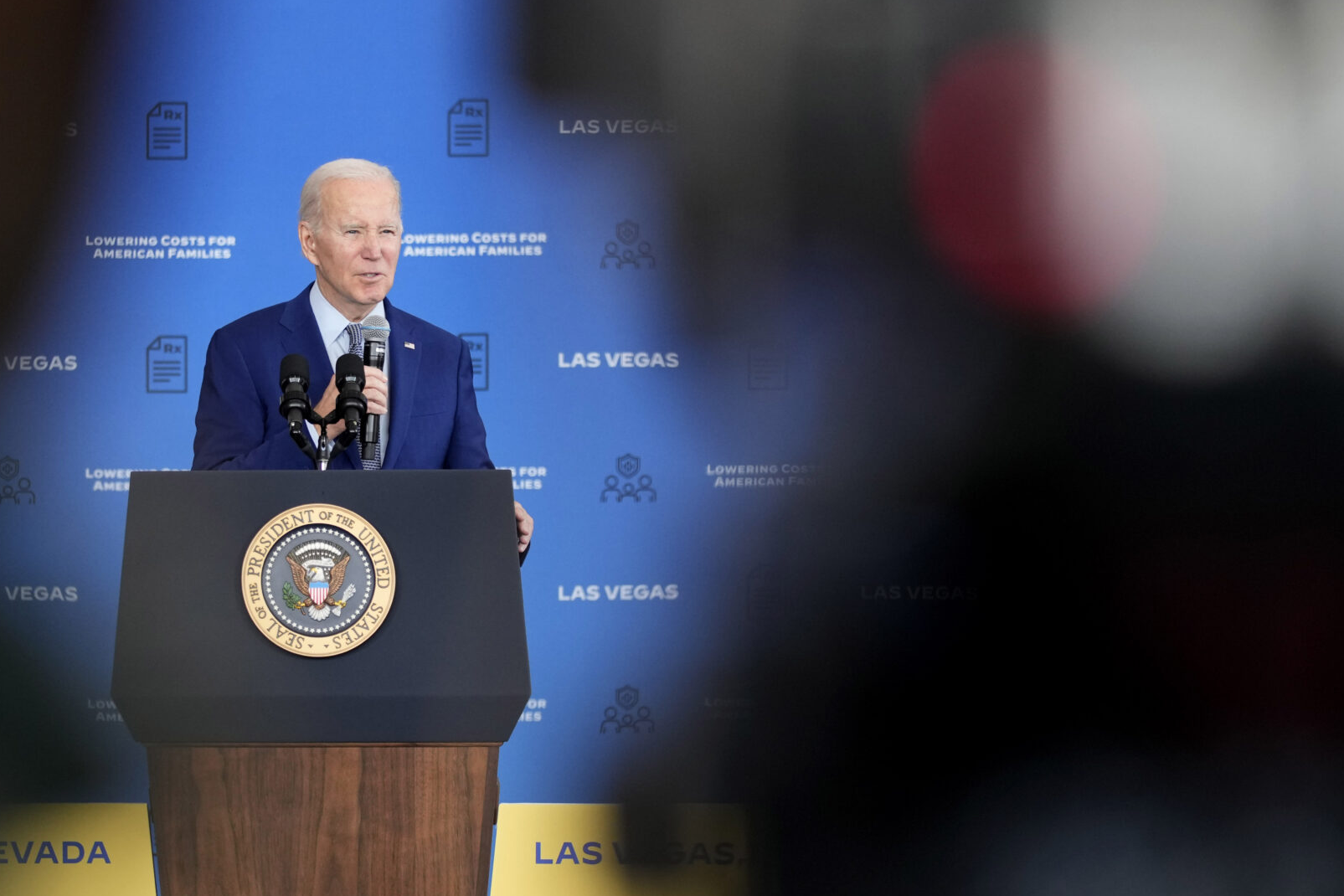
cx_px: 383
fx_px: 5301
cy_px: 510
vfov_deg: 9.7
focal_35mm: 142
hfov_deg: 14.4
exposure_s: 1/1600
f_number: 2.8
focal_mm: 89
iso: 1600
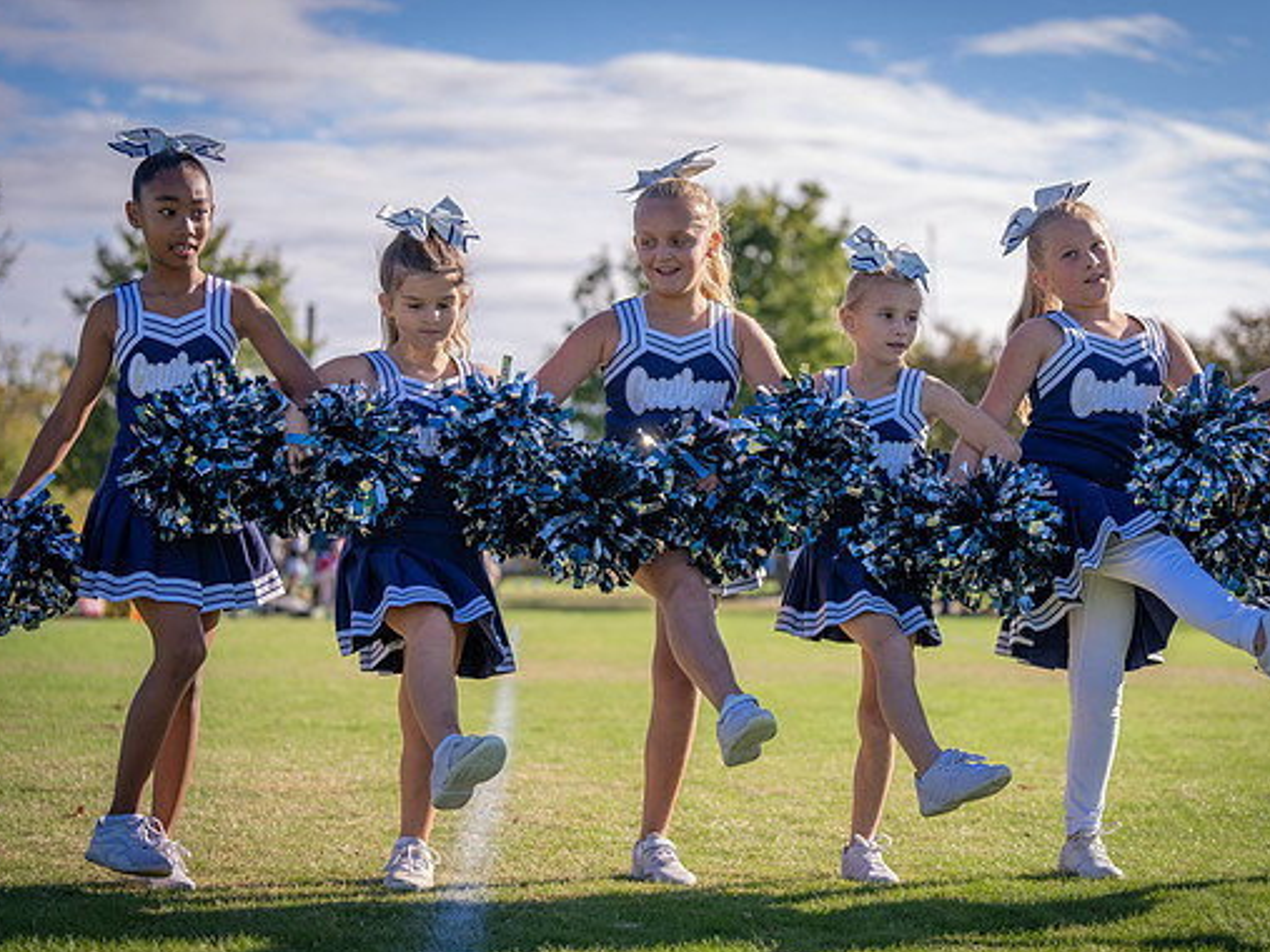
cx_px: 691
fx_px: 2824
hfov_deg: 25.3
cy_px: 482
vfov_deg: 19.1
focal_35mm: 77
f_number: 2.8
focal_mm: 70
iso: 100
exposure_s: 1/1250
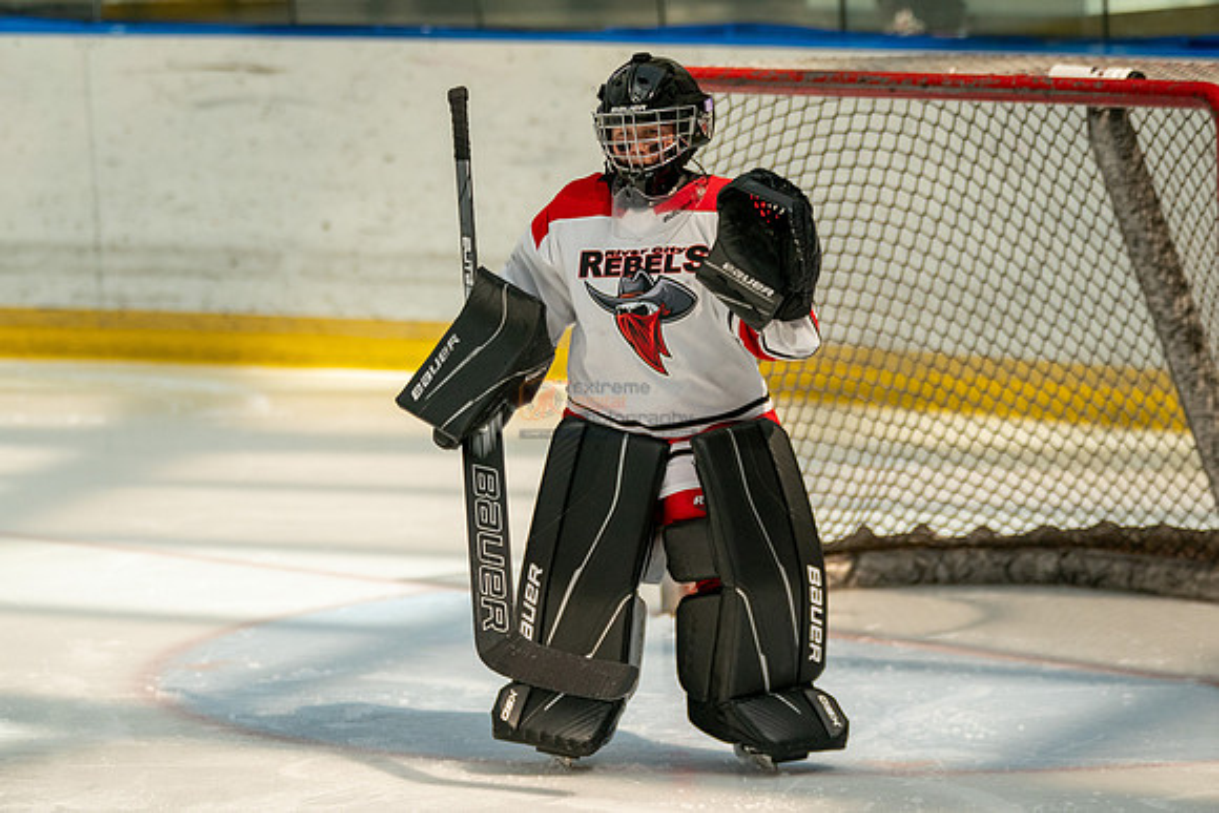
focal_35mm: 232
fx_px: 7863
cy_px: 451
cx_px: 501
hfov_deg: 8.9
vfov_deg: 5.9
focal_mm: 186
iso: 1600
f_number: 3.2
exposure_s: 1/6400
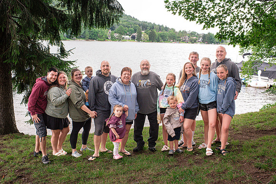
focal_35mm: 35
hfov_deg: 54.4
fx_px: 268
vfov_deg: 37.9
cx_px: 138
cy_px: 92
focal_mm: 35
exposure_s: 1/160
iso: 1000
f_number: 7.1
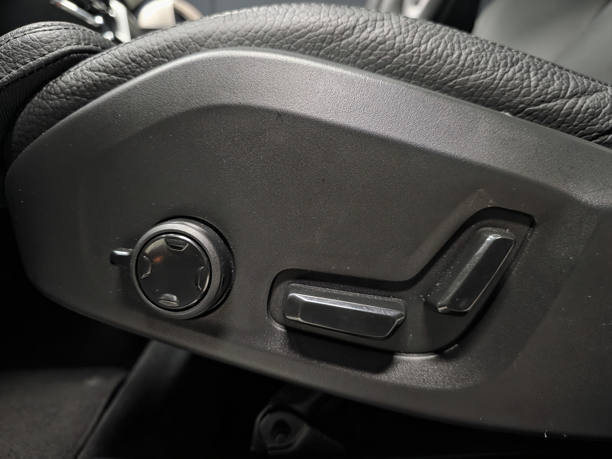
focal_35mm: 23
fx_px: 407
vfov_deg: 58.9
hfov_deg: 73.9
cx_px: 306
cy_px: 230
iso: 2000
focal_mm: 6.3
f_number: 1.7
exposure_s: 1/20
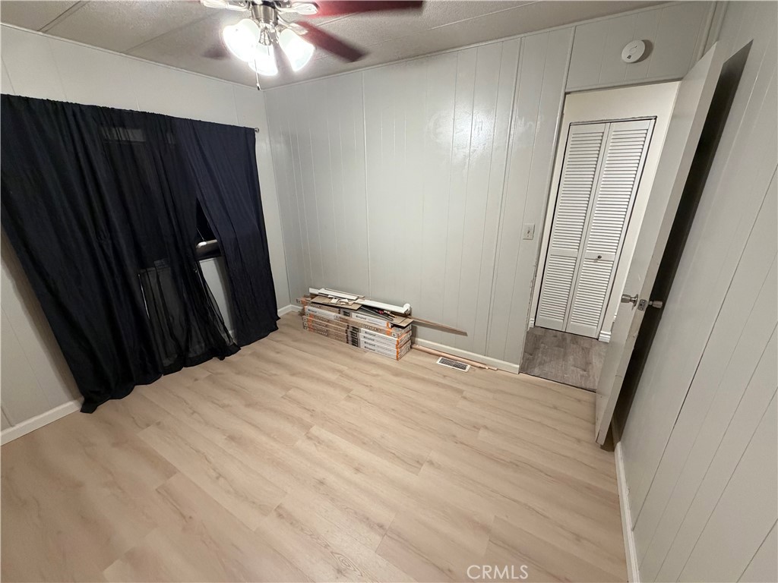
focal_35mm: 14
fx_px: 315
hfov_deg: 102.1
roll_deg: +1.5
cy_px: 292
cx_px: 389
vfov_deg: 85.7
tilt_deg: -20.2
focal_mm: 2.22
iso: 500
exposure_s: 1/60
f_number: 2.2
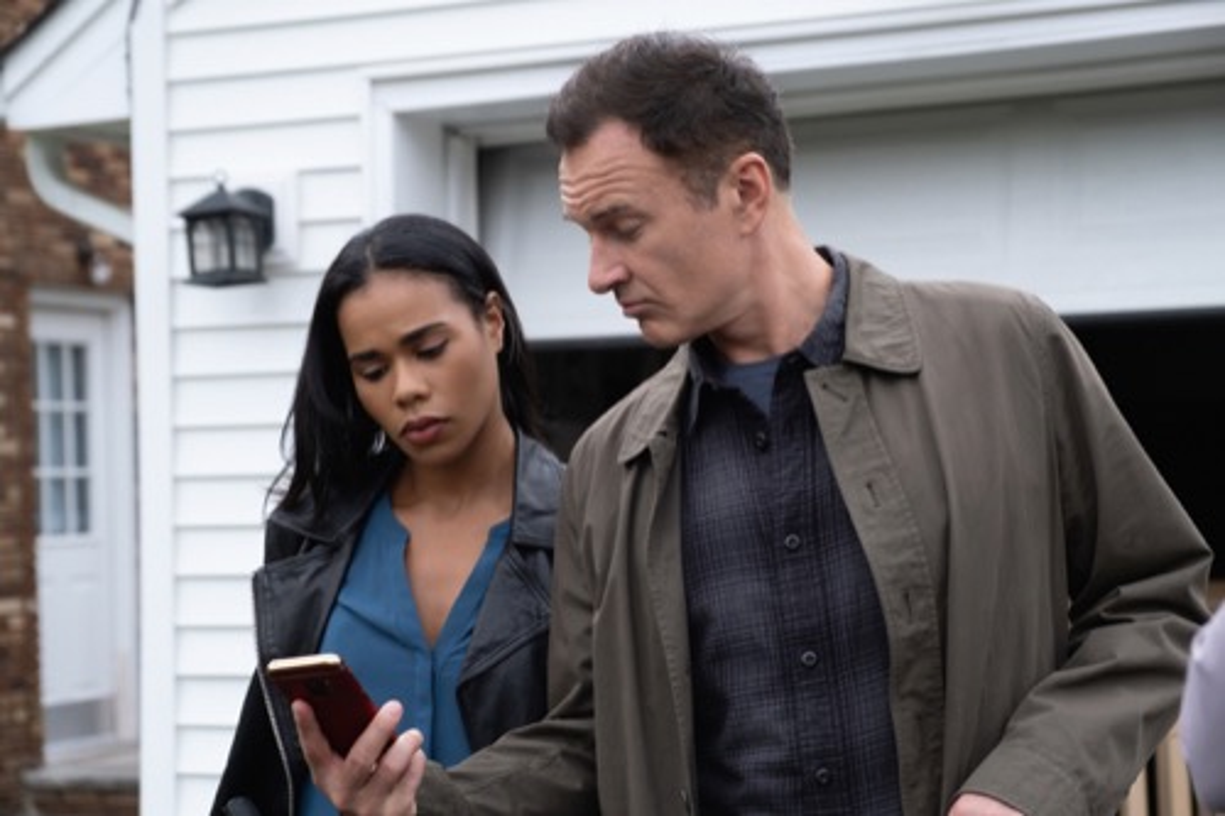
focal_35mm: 80
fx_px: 2721
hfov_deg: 25.4
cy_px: 408
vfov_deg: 17.1
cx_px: 612
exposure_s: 1/500
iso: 500
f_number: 4
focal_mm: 53.3
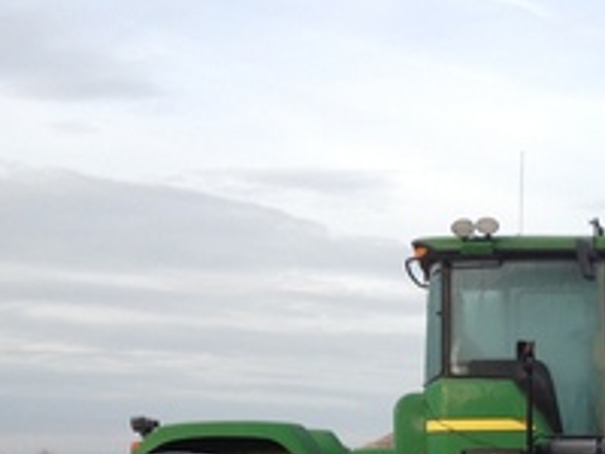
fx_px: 1660
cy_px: 578
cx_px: 593
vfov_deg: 14.9
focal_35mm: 95
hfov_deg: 20.1
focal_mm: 4.28
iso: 50
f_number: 2.4
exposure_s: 1/254
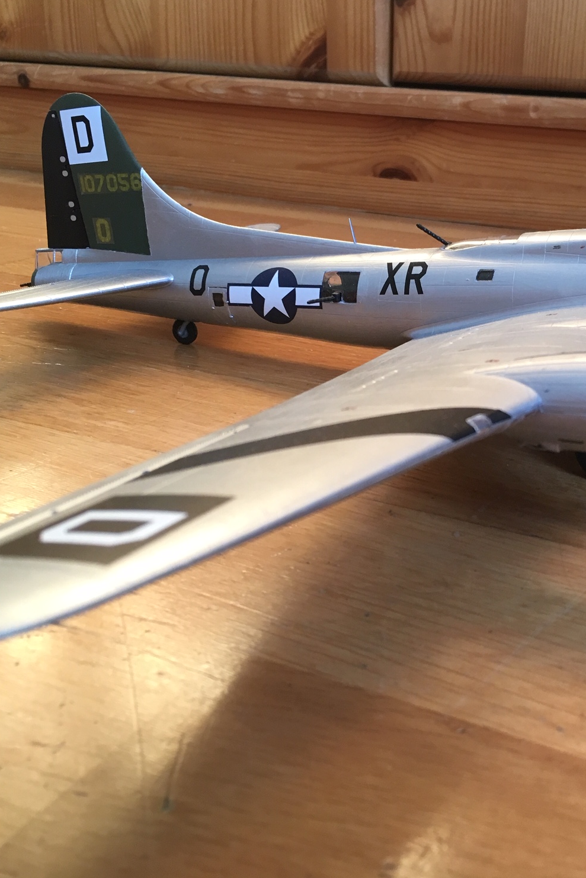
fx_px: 1001
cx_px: 437
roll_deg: -2.5
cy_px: 438
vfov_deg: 47.4
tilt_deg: -20.8
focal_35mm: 41
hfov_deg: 32.1
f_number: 2.2
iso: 64
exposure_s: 1/33
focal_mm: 4.15
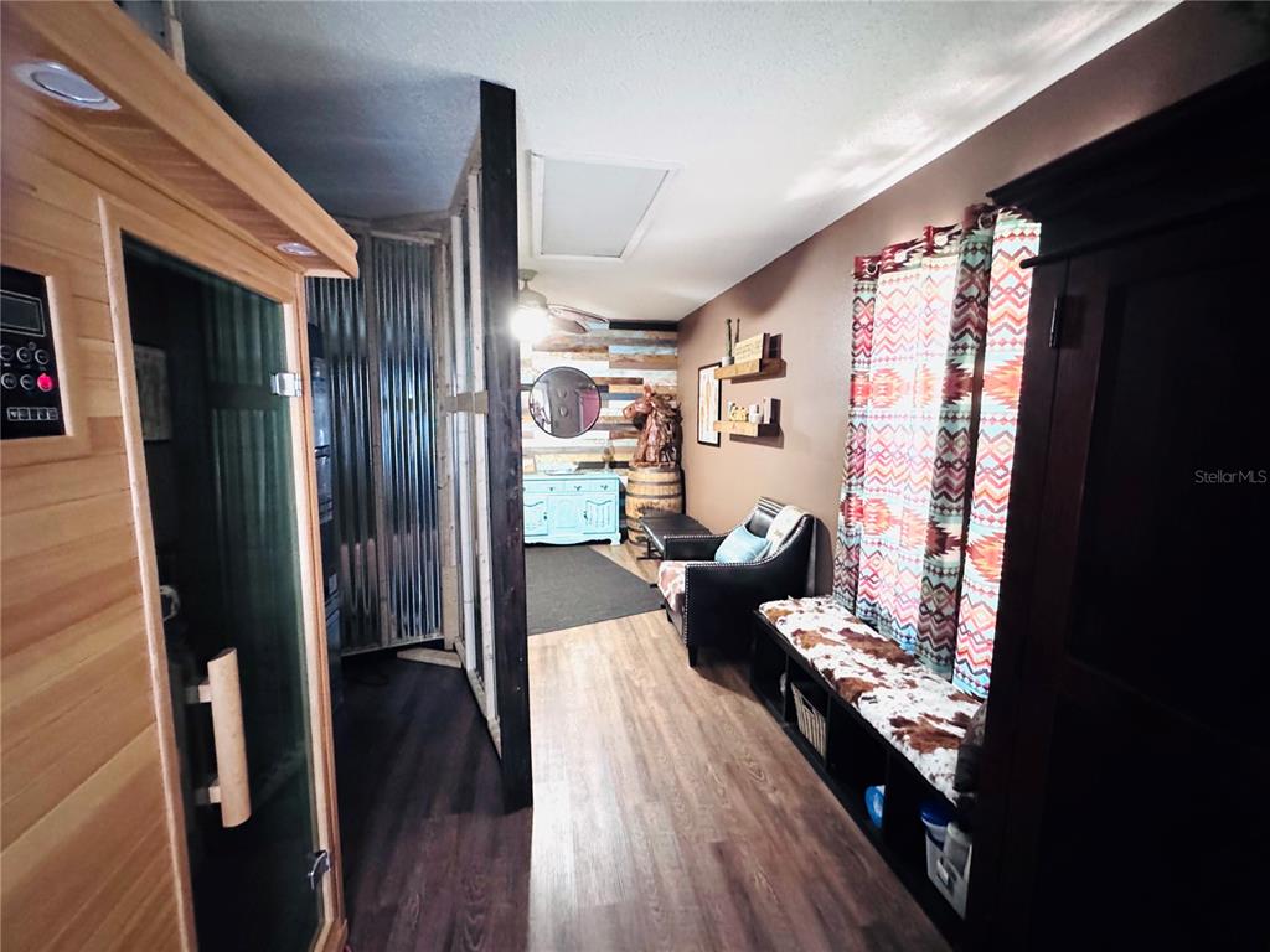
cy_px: 476
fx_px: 514
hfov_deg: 102.1
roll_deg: -0.8
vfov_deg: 85.7
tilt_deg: -6.7
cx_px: 635
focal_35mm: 14
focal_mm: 2.22
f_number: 2.2
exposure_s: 1/40
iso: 1250
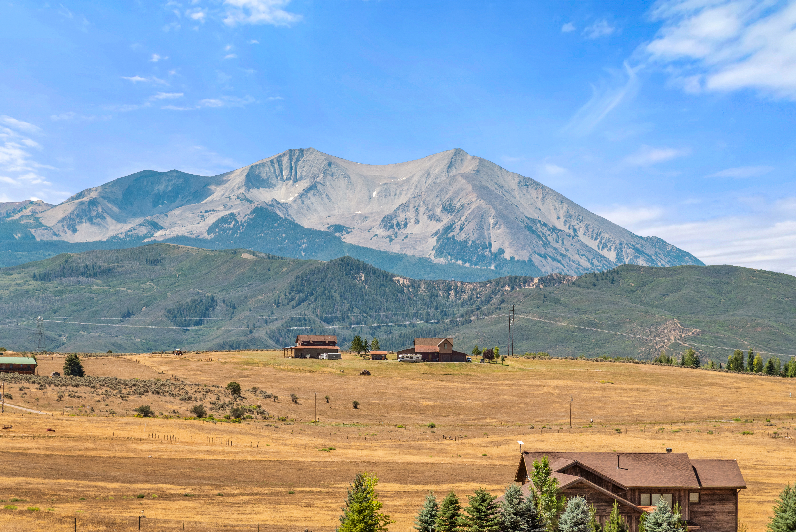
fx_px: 2654
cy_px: 266
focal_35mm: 120
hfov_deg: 17.1
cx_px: 398
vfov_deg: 11.4
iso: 400
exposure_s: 1/800
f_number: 9
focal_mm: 120
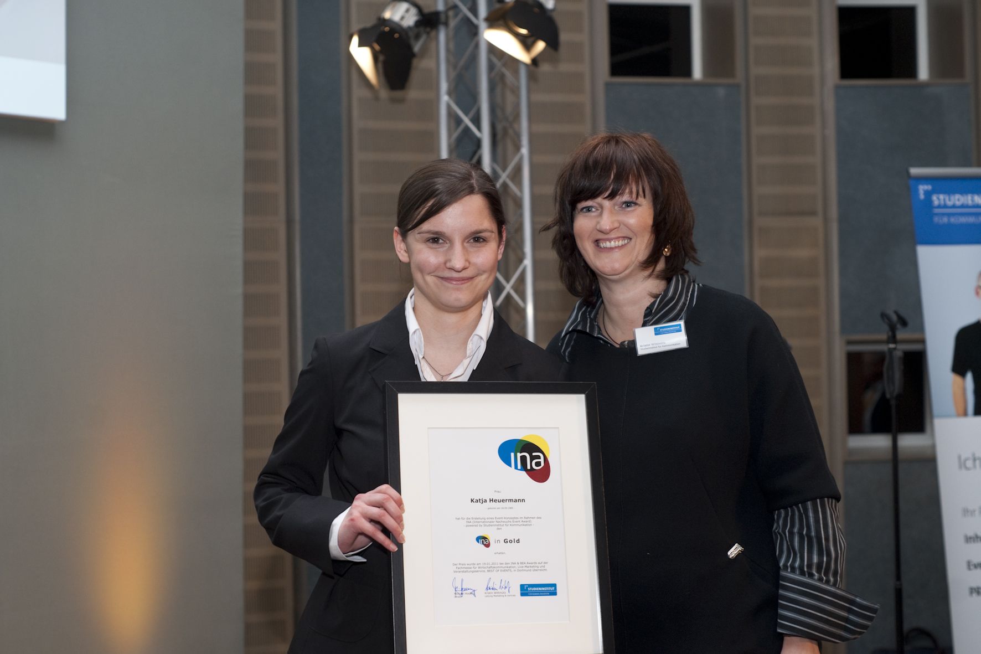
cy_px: 327
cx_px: 490
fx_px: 1362
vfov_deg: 27.0
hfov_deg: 39.6
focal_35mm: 50
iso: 400
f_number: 4
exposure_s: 1/200
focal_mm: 50
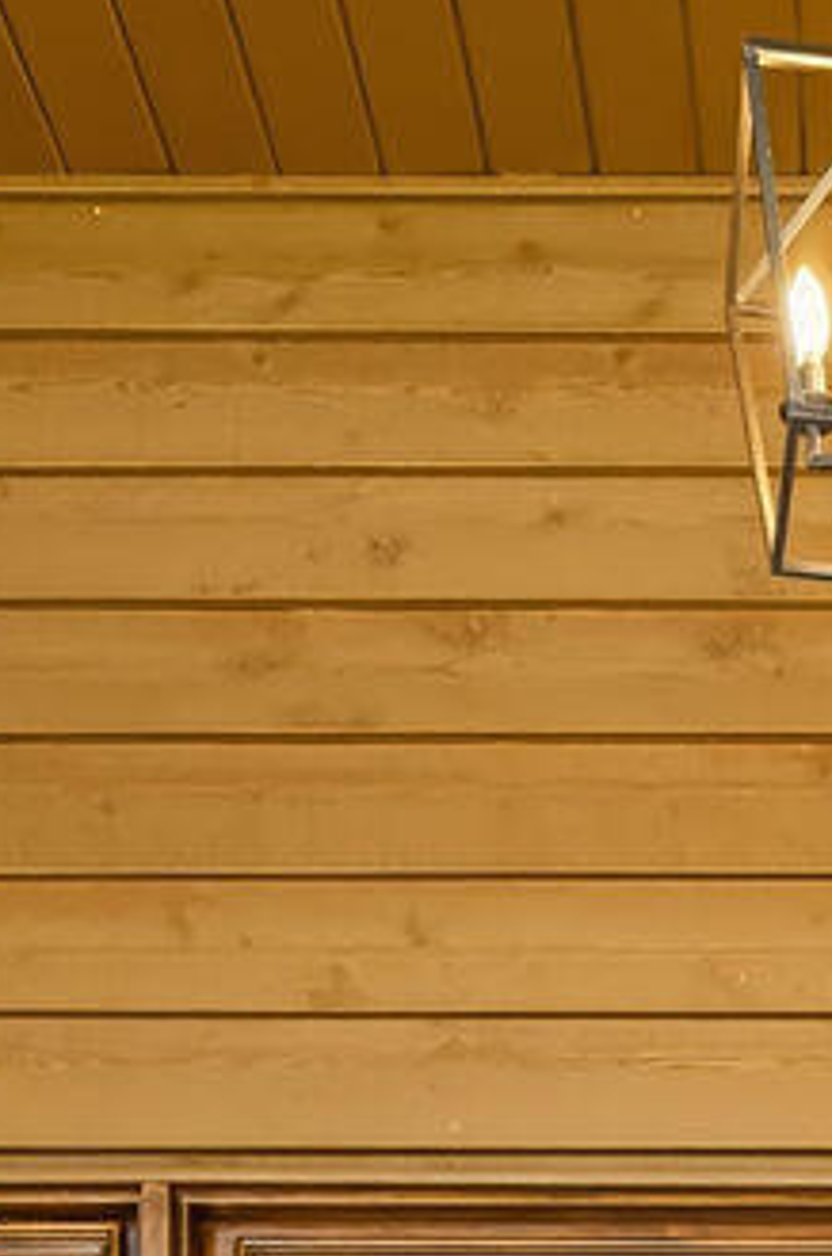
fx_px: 2611
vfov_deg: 20.1
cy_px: 2226
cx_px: 863
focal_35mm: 75
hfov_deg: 17.6
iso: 800
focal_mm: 16
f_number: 6.3
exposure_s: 1/1250
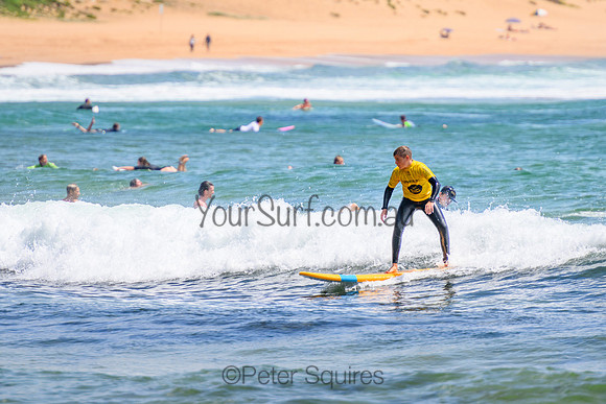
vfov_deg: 2.5
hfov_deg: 3.7
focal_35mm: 550
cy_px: 126
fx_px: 9258
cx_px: 323
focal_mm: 400
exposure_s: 1/2000
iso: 200
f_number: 5.6
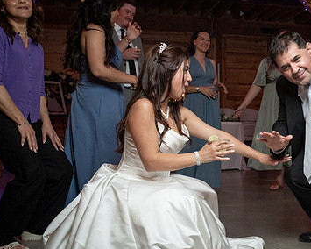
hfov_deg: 35.3
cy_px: 150
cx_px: 257
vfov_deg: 29.6
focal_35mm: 51
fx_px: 469
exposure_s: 1/200
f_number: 4
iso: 2000
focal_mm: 29
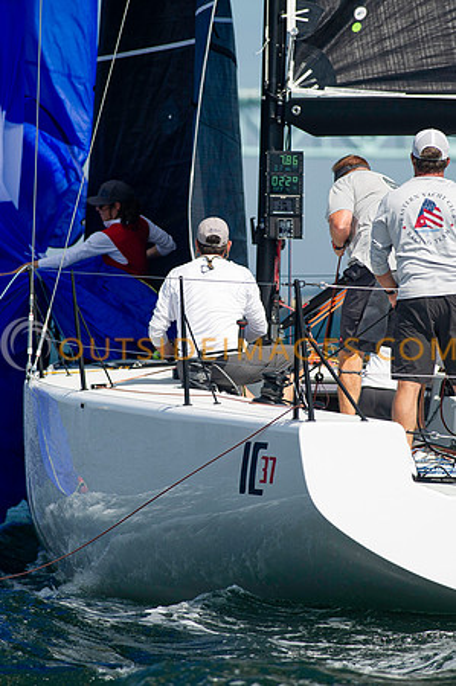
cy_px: 331
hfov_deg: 4.4
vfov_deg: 6.6
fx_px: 5914
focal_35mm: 311
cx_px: 203
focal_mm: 200
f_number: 4
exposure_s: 1/4000
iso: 320
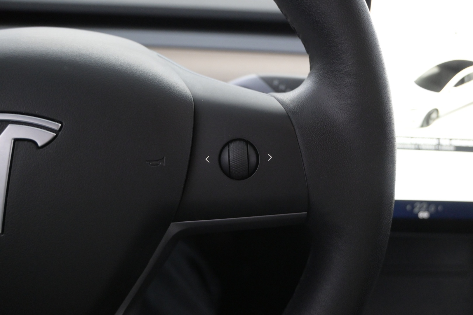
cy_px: 158
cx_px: 236
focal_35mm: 32
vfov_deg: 40.8
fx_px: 424
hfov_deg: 58.3
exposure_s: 1/60
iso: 2500
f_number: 4
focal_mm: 21.5
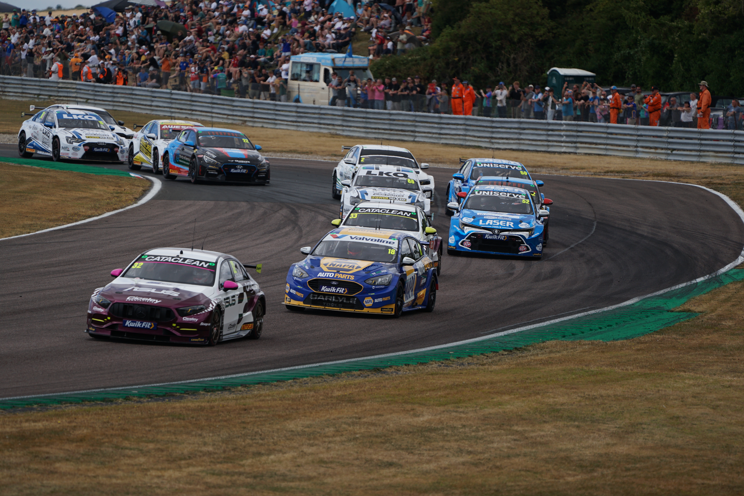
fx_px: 7584
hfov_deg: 5.6
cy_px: 248
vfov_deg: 3.7
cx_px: 372
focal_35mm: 367
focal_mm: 367
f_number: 5.6
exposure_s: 1/1000
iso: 160
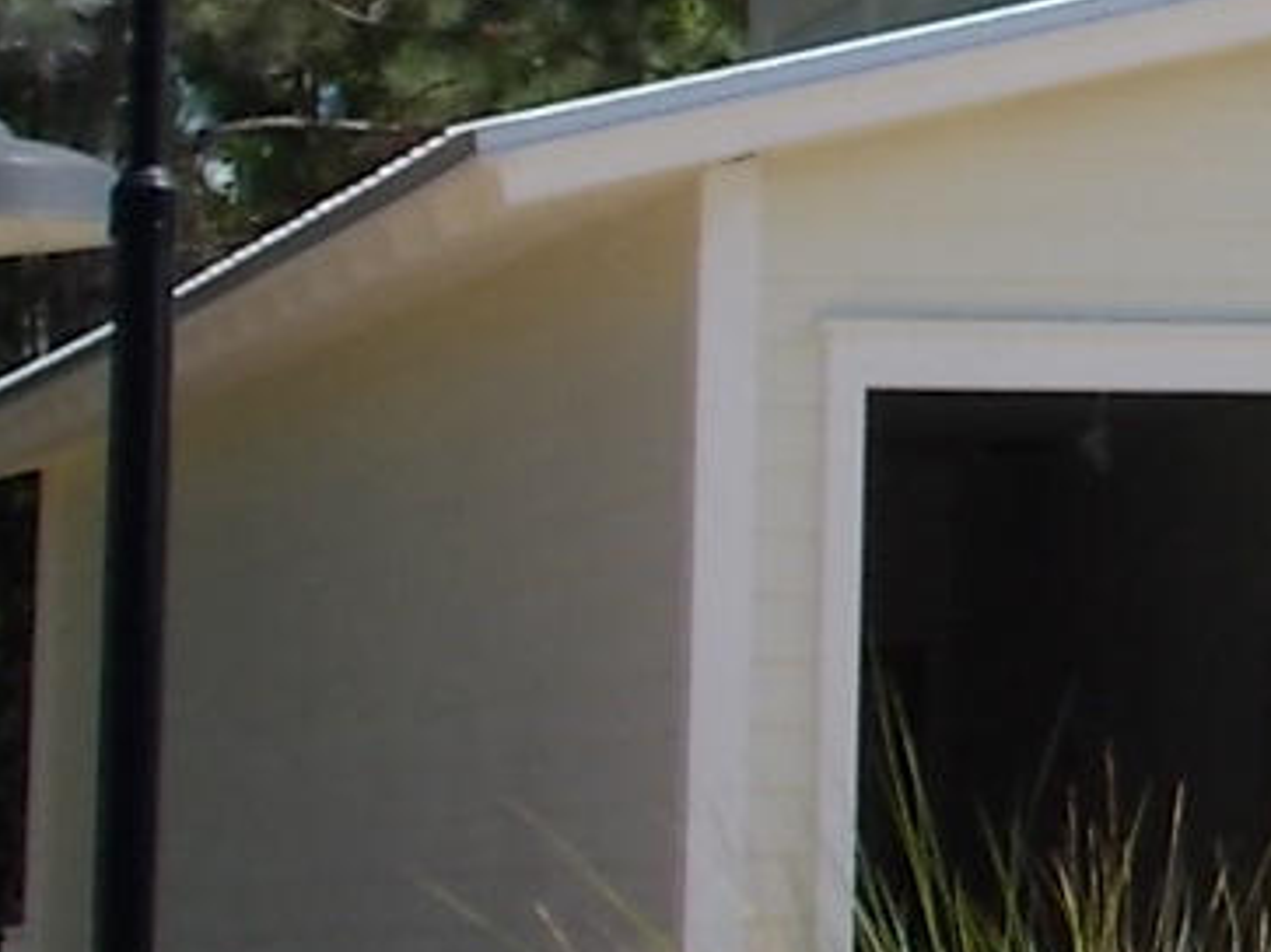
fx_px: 7121
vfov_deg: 7.6
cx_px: 2542
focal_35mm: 194
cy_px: -178
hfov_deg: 9.5
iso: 80
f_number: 10.6
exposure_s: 1/80
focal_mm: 7.9
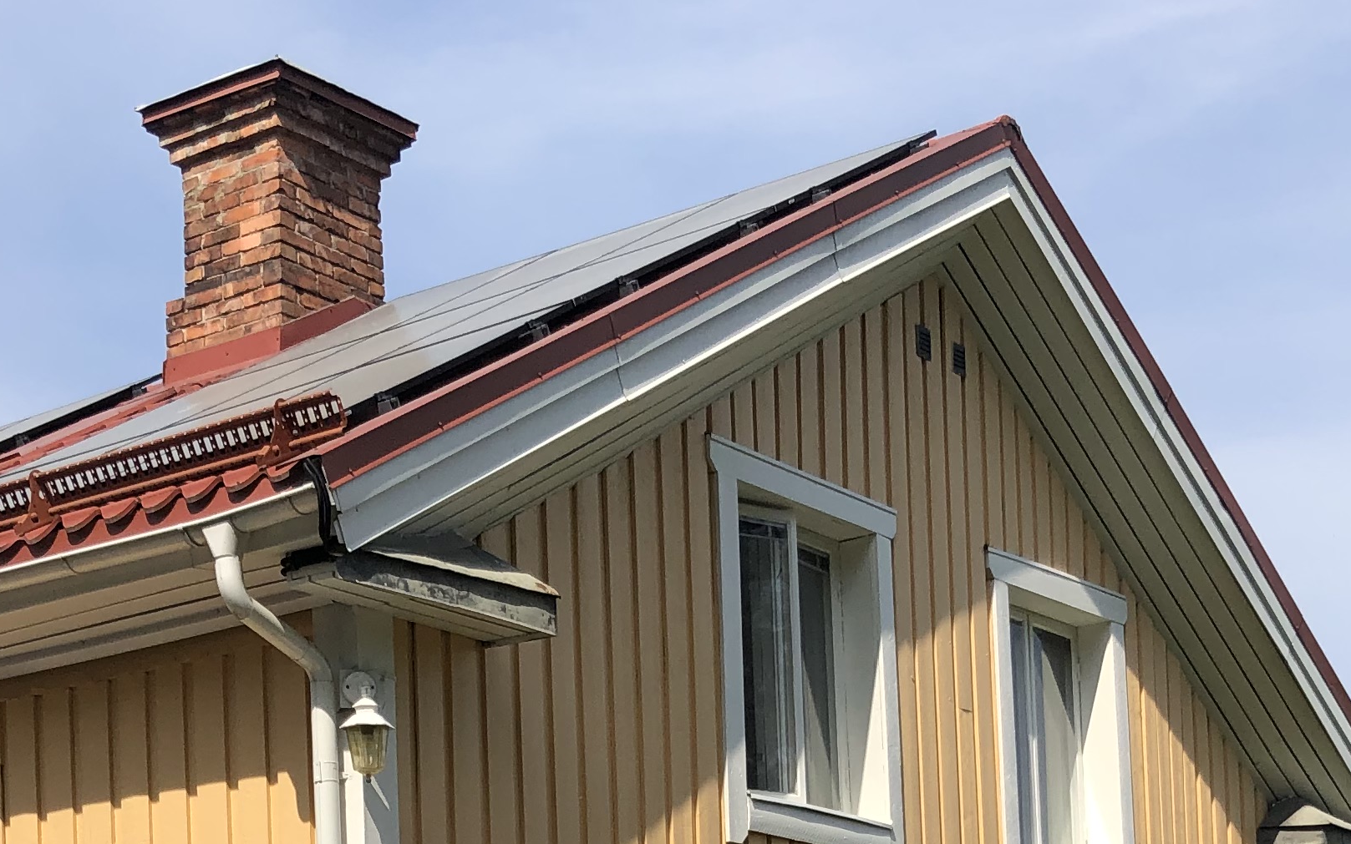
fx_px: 2725
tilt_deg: +1.6
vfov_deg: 16.5
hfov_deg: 27.8
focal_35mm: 74
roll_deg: +1.8
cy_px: 1155
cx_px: 592
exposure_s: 1/2088
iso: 20
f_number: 1.8
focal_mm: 3.99
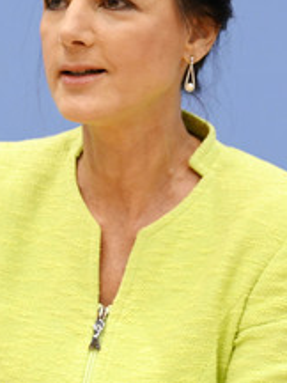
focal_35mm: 233
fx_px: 2576
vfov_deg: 8.5
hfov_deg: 6.4
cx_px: 26
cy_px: 122
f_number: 5.6
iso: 5000
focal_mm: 116
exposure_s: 1/640
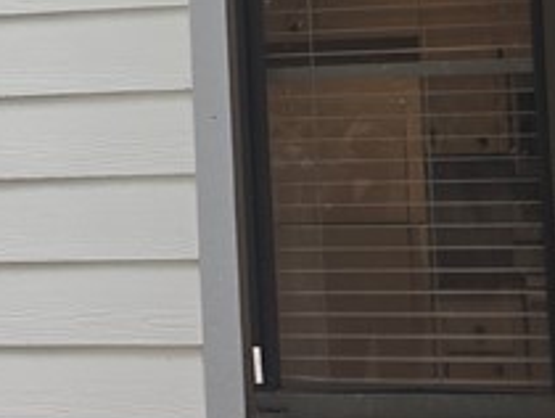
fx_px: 1798
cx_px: -100
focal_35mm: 112
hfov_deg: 16.8
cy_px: 26
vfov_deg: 13.1
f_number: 1.8
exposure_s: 1/180
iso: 50
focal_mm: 5.4
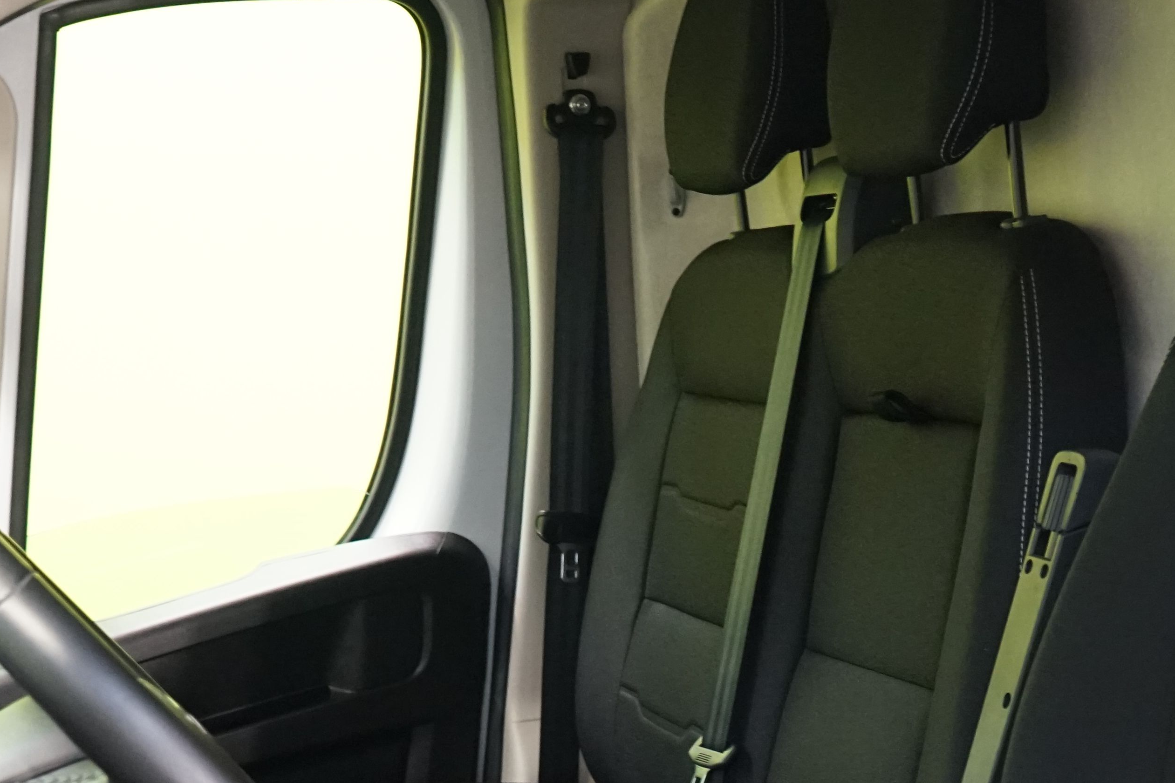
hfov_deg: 29.1
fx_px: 2252
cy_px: 877
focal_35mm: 69
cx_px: 758
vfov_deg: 18.9
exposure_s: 1/40
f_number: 5
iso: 3200
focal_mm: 29
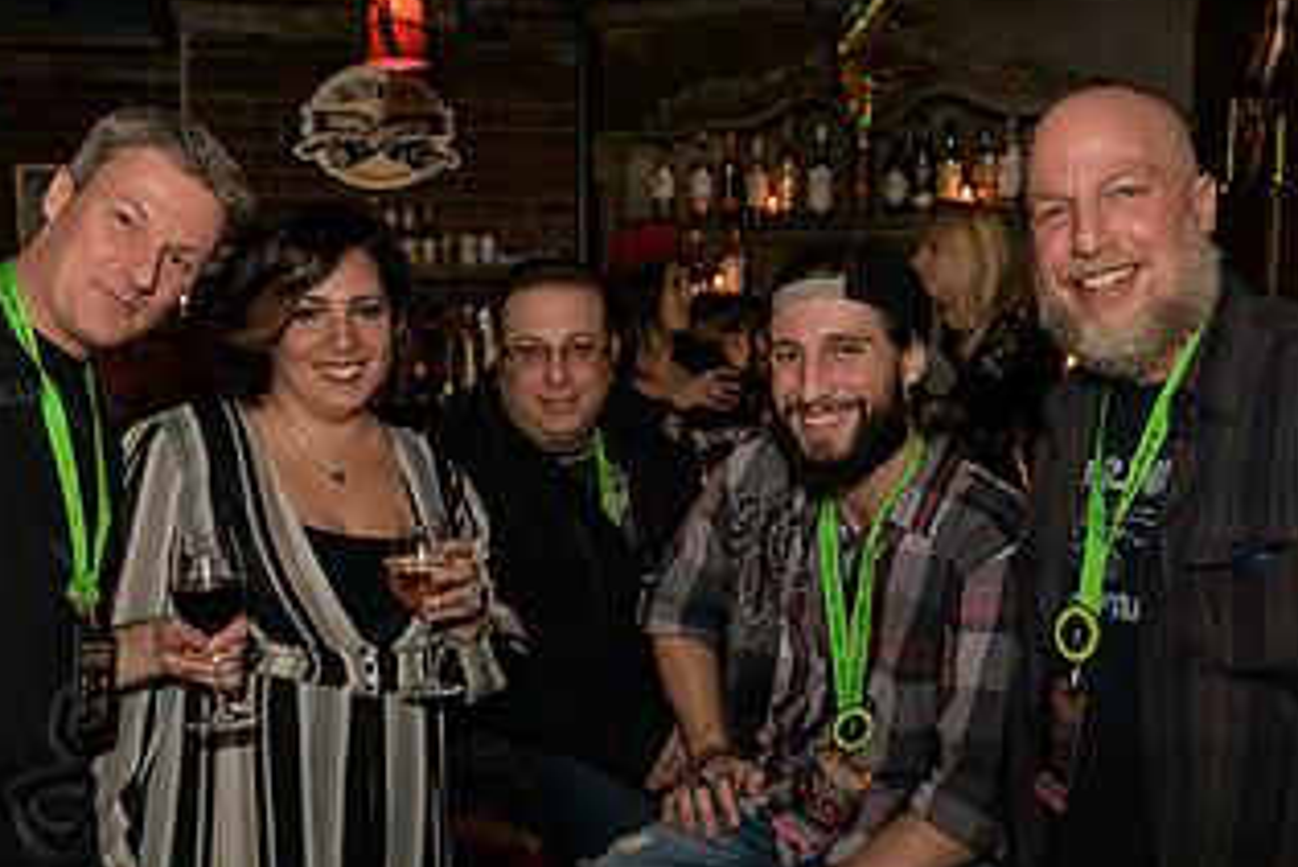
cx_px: 616
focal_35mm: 44
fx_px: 1587
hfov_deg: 44.5
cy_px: 532
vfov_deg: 30.4
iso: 1600
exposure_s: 1/125
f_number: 3.2
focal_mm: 24
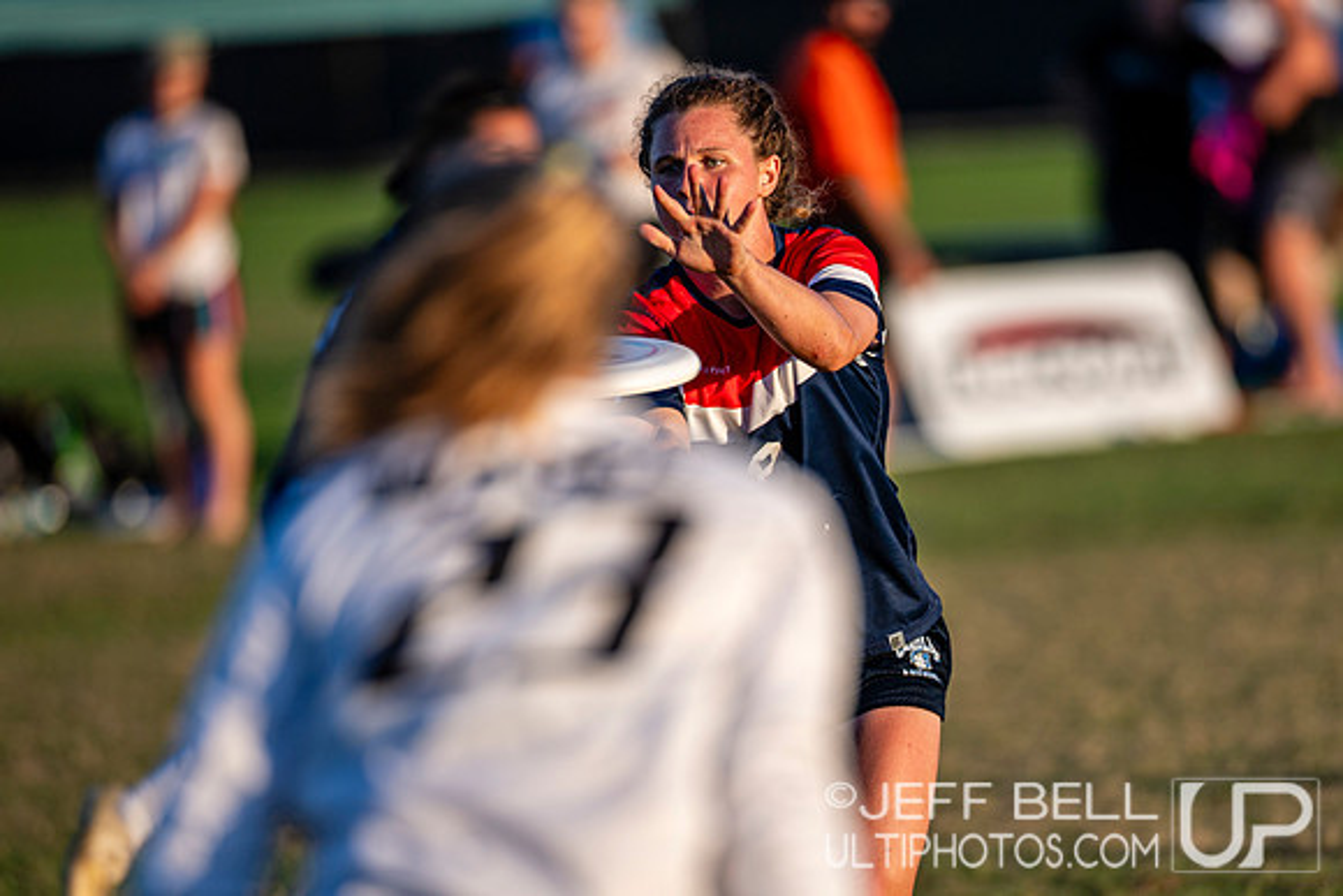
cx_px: 828
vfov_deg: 3.2
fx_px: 16075
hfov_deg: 4.8
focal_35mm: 431
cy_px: 514
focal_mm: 300
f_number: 3.2
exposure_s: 1/1250
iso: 125
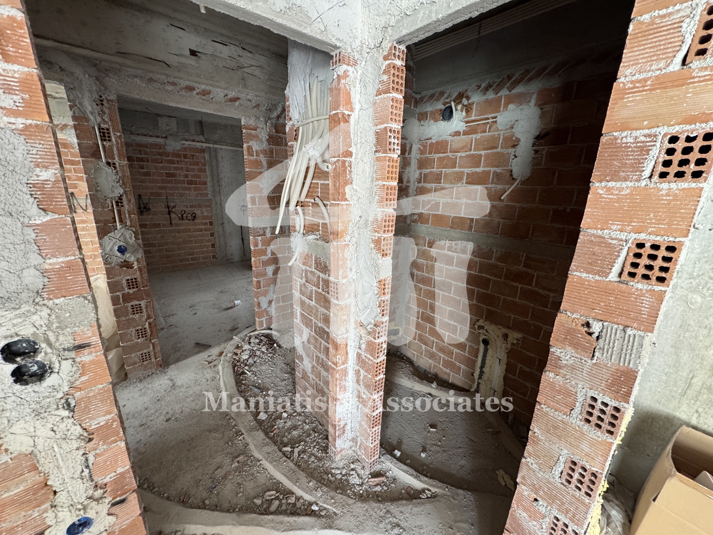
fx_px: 288
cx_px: 356
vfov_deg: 85.7
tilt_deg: -16.3
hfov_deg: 102.1
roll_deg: -2.7
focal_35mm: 14
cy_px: 268
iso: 250
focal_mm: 2.22
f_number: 2.2
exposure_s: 1/99
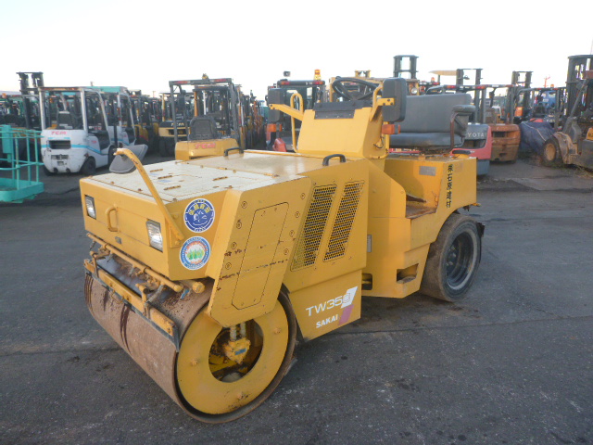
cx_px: 296
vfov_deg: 54.9
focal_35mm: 25
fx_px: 428
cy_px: 222
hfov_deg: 69.4
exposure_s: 1/60
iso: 125
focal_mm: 4.5
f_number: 3.9
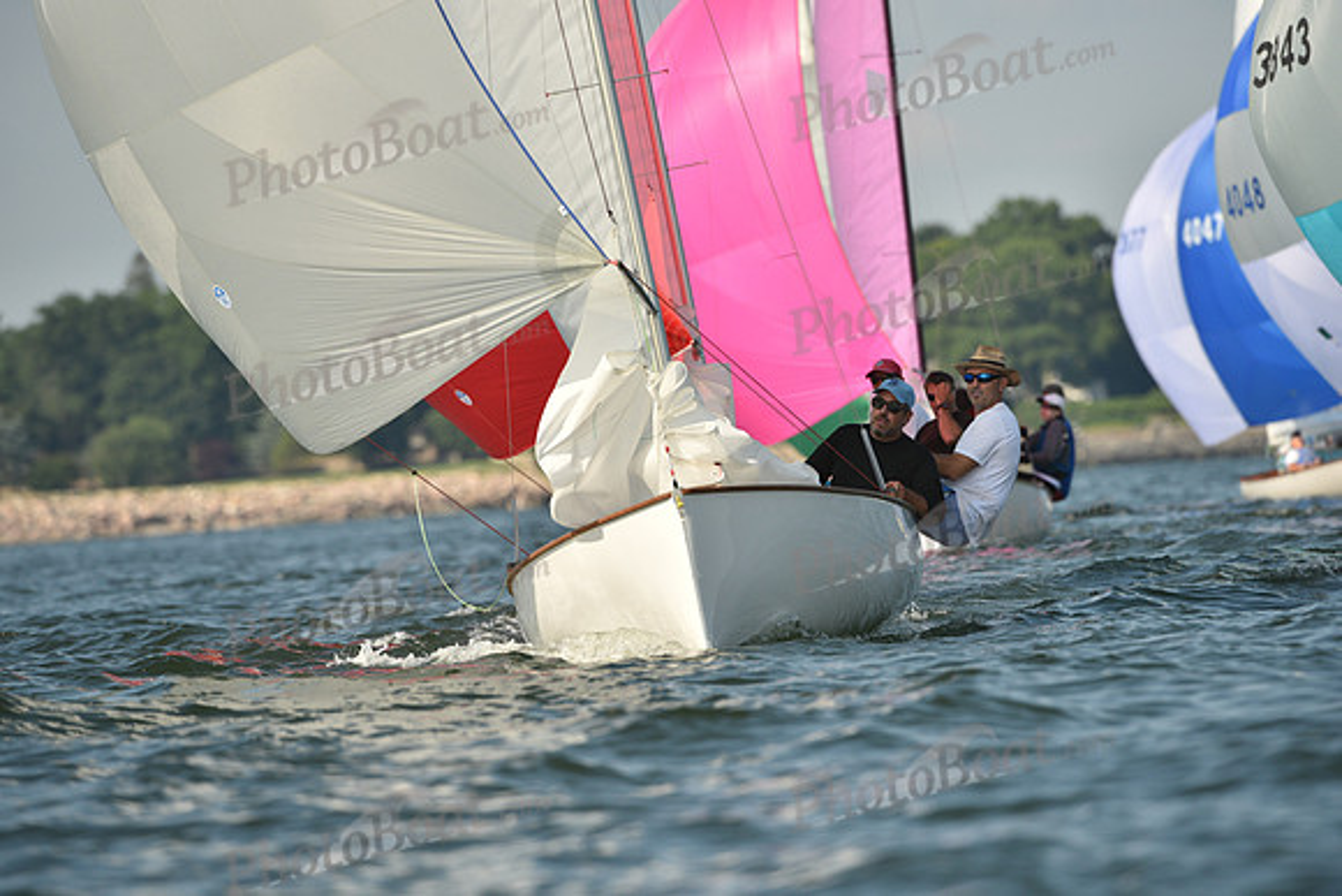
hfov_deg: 5.2
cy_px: 448
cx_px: 671
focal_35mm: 400
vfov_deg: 3.4
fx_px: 14914
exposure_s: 1/1250
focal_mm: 400
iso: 250
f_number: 6.3
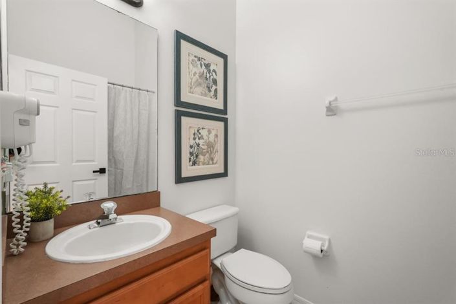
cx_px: 228
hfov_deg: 96.7
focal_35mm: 16
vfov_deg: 73.7
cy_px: 152
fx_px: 203
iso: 1600
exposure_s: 1/30
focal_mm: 16
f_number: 7.1
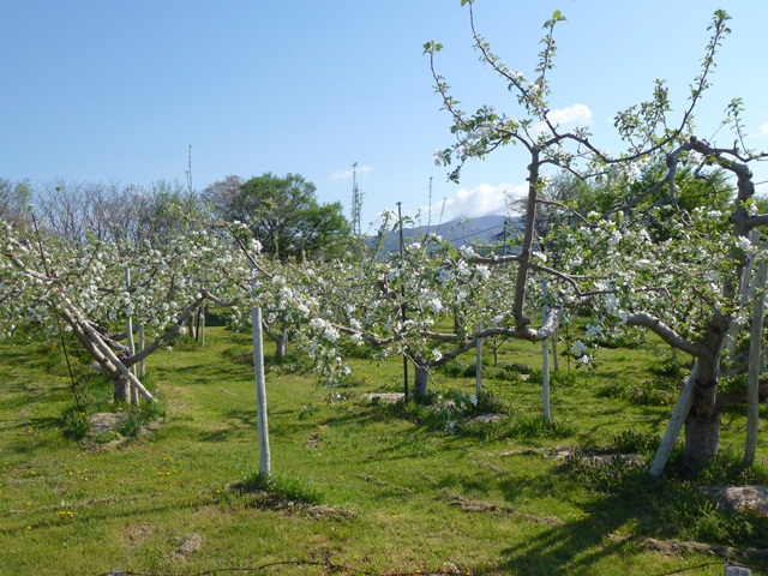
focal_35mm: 30
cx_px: 384
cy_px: 288
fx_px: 666
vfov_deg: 46.8
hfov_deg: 60.0
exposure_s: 1/1000
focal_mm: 5.4
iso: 100
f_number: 3.5
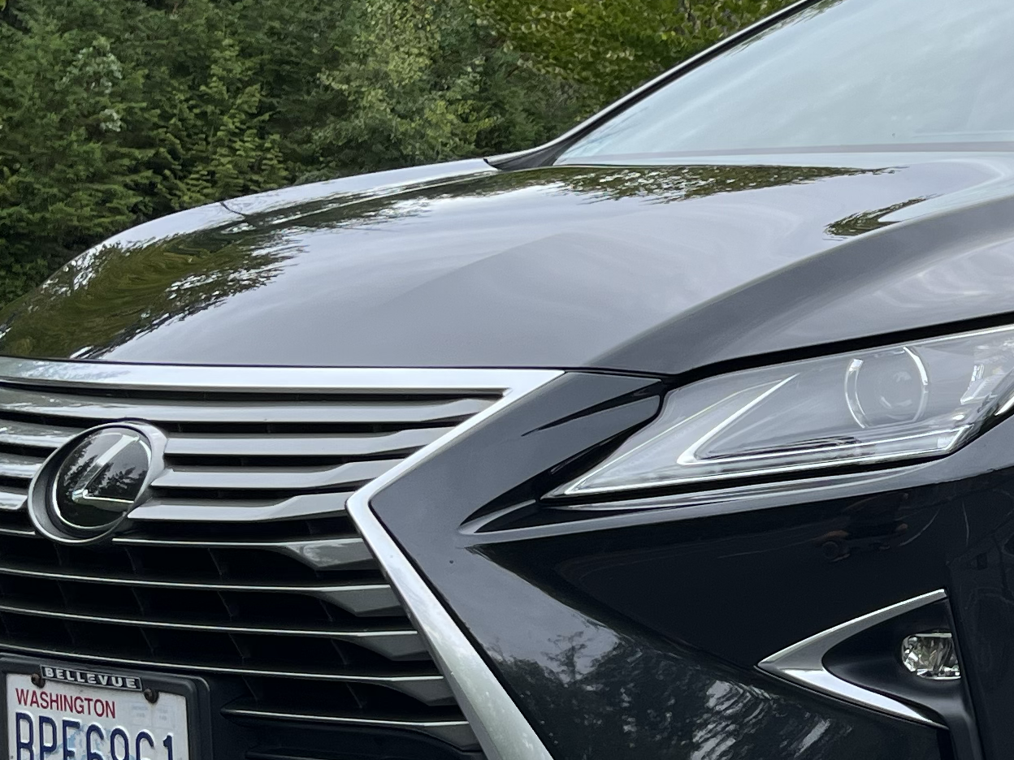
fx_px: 2461
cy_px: 456
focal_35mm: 84
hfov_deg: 22.1
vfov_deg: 17.6
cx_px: 1107
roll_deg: +0.2
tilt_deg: -2.1
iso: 50
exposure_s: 1/1117
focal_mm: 5.1
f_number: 1.6
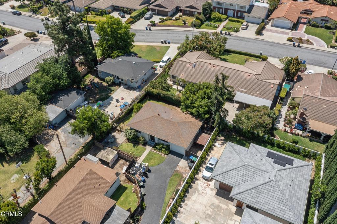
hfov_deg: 65.5
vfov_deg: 46.4
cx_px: 168
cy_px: 112
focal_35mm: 28
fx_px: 262
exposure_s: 1/15
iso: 100
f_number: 7.1
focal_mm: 10.3
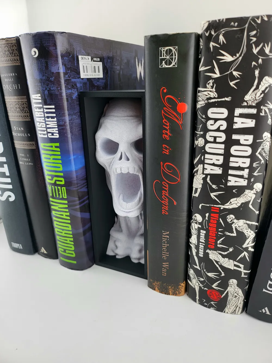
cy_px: 182
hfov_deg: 56.8
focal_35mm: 24
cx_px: 136
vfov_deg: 71.6
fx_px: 251
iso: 40
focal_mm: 5
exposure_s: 1/323
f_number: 1.8
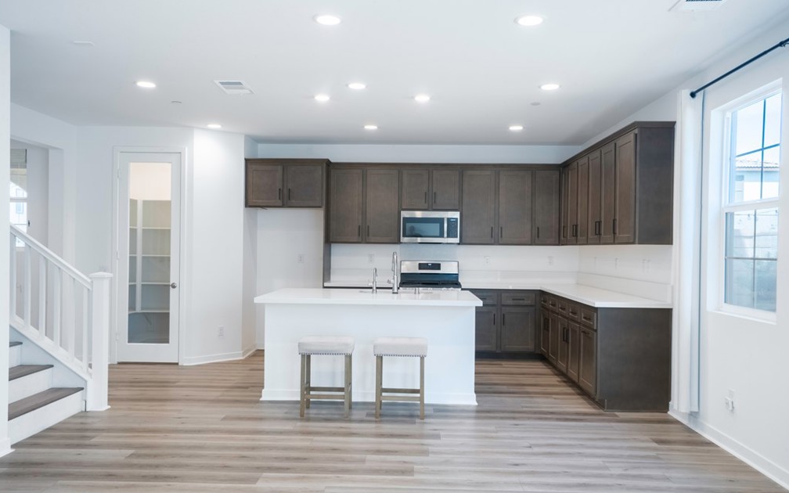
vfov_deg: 43.1
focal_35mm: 29
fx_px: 624
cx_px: 395
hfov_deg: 64.6
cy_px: 254
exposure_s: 1/10
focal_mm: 28
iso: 100
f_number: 22
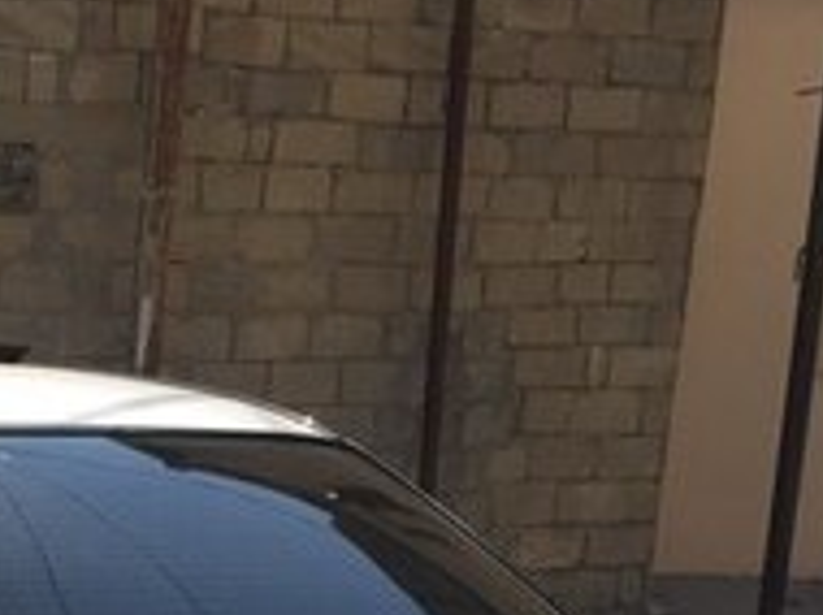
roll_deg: -2.6
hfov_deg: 18.4
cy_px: 968
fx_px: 2398
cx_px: -169
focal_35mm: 101
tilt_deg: -14.7
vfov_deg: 13.6
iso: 32
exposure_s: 1/1799
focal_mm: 4.15
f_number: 2.2
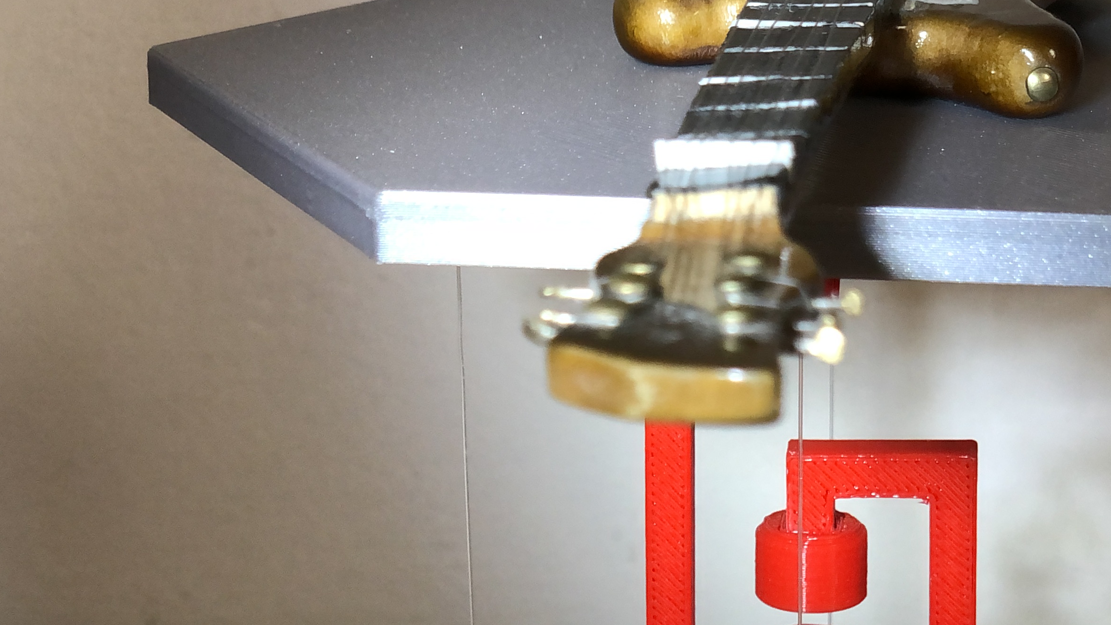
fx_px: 2858
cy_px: 582
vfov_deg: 12.4
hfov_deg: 21.9
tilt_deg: -24.2
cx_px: 745
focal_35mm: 97
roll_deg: +0.9
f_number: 2.4
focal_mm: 6
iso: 80
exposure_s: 1/60
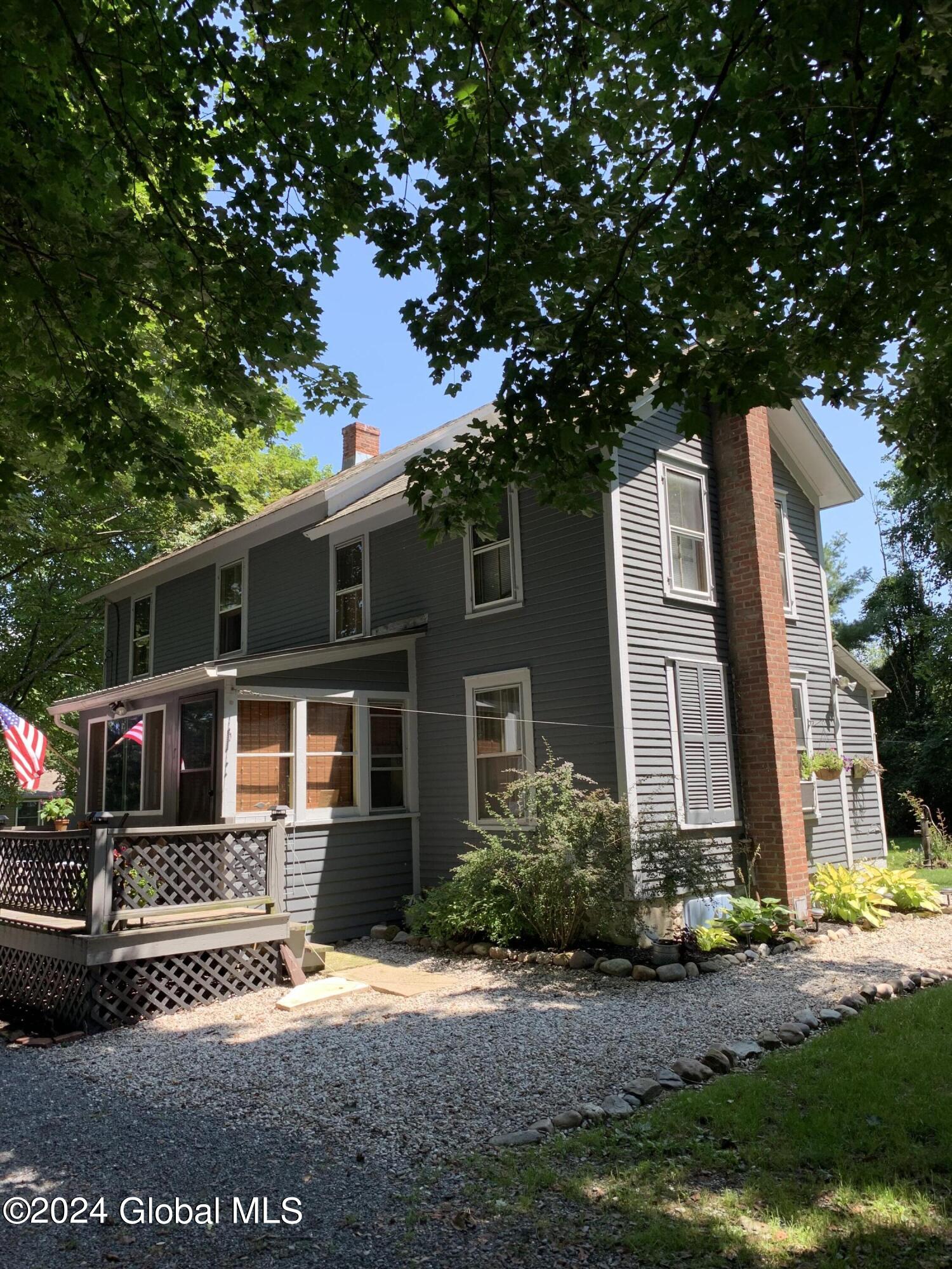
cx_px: 476
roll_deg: +3.1
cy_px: 634
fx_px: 953
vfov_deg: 67.3
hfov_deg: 53.1
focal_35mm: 26
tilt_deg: +9.1
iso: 25
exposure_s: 1/354
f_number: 1.8
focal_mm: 4.25
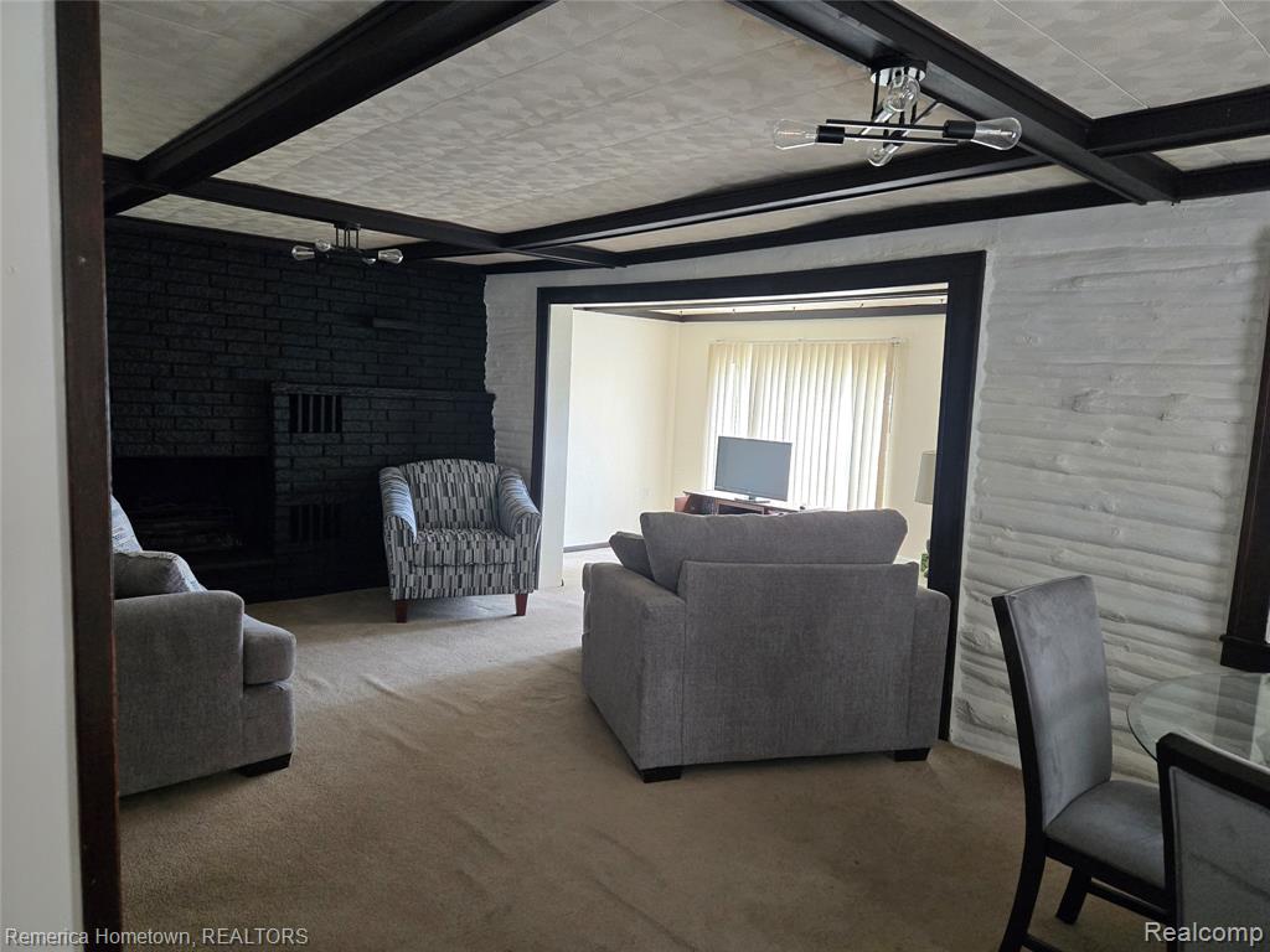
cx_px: 635
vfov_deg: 58.9
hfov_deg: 73.9
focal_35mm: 23
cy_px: 476
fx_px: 844
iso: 400
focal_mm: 5.4
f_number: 1.8
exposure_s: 1/120
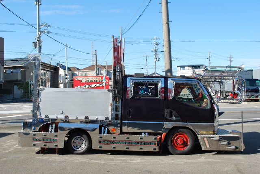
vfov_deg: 36.9
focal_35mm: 36
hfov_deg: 53.1
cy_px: 87
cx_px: 130
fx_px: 260
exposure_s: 1/200
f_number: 7.1
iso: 100
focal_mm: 24
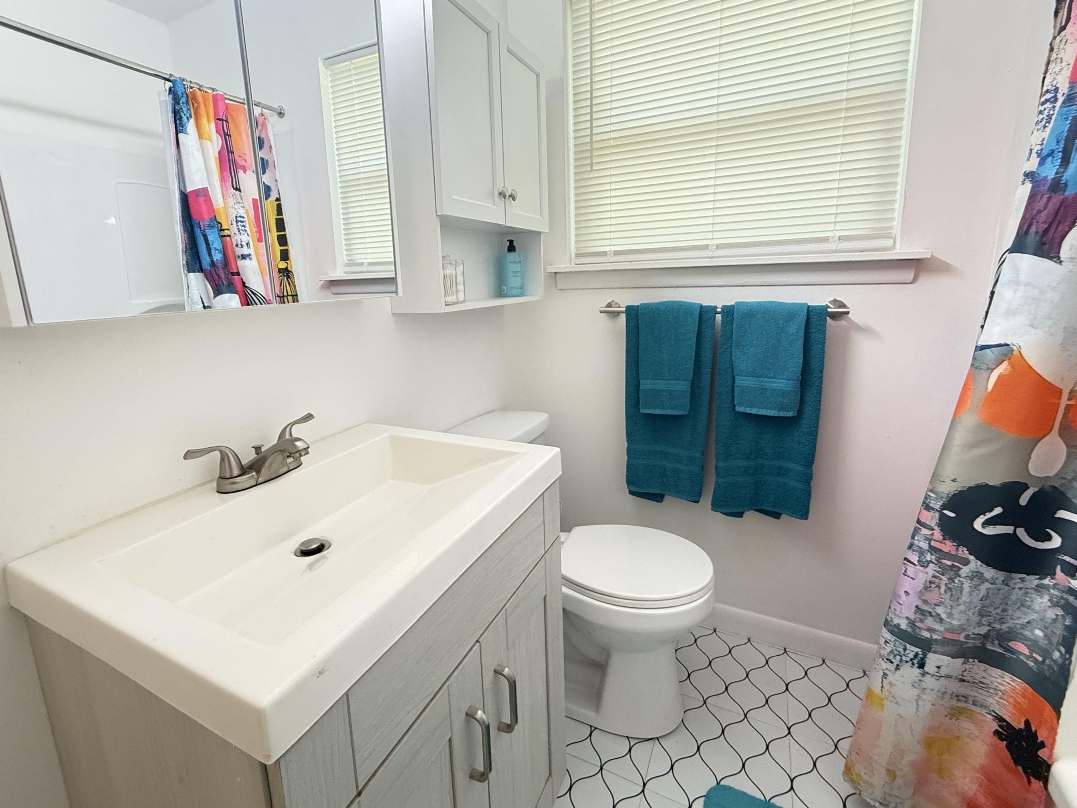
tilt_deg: -10.8
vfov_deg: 77.9
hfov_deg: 94.4
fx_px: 498
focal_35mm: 16
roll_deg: +2.0
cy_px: 368
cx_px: 509
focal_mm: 2.22
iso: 320
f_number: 2.2
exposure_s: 1/60
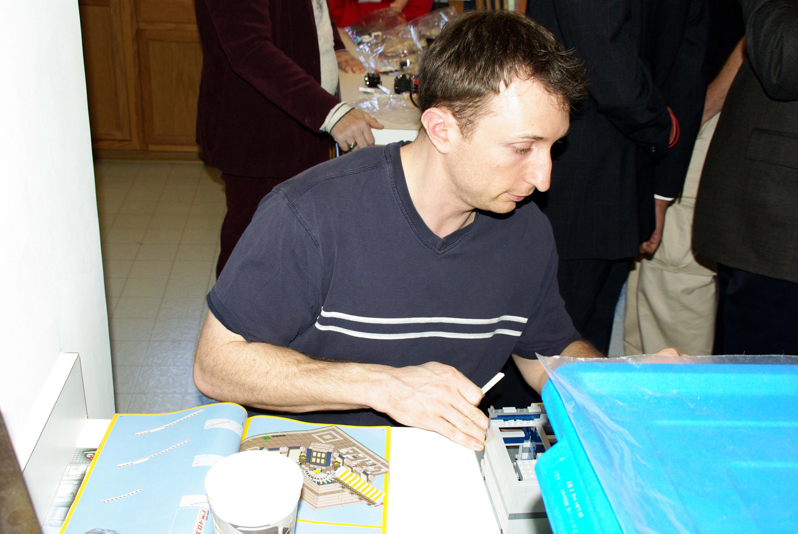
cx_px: 399
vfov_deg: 32.0
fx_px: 932
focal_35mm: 42
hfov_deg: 46.3
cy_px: 267
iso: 400
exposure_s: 1/45
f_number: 8
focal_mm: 28
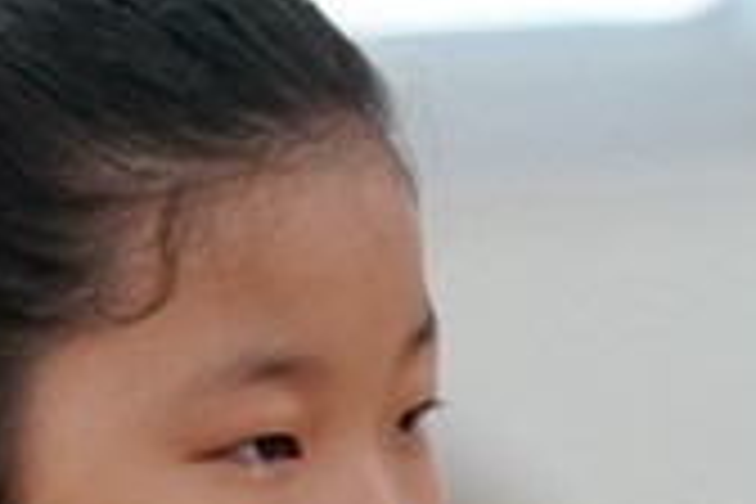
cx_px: 392
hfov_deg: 1.9
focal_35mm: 1074
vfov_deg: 1.3
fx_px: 22552
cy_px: 770
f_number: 4
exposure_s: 1/250
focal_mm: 200
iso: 2000
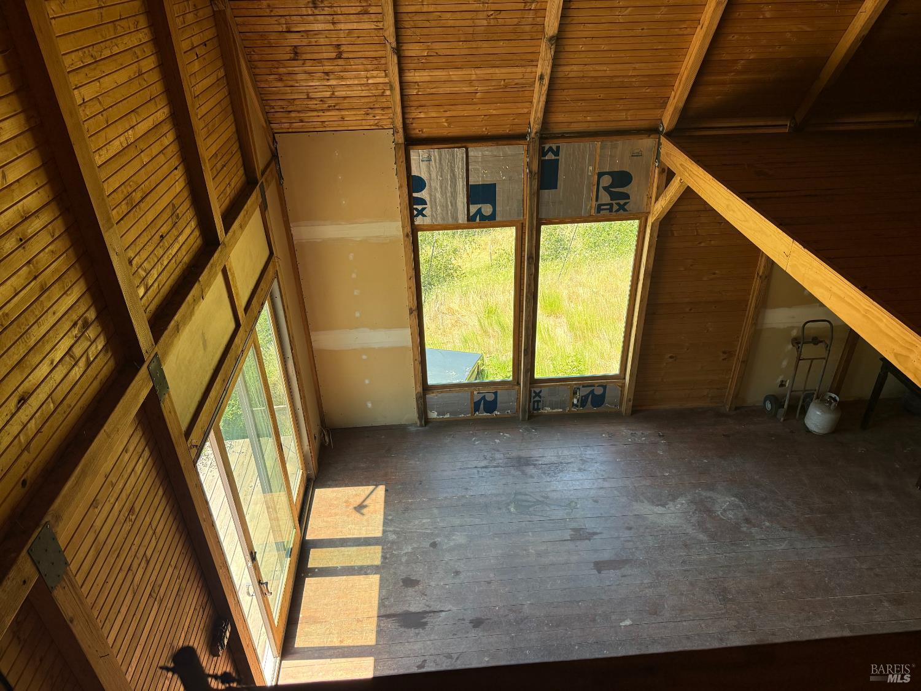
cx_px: 460
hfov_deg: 71.6
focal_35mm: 24
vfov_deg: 56.8
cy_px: 346
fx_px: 639
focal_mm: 6.76
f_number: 1.78
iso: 160
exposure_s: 1/237
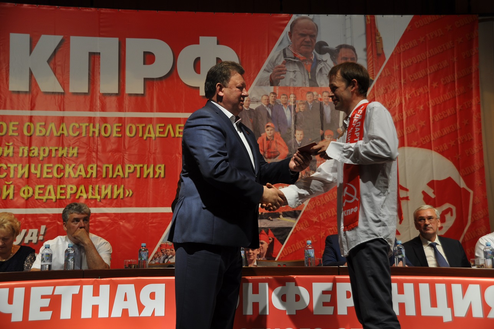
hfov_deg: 35.1
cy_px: 164
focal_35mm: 57
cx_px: 247
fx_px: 781
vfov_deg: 23.7
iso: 200
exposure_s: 1/30
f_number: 5.6
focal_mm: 38
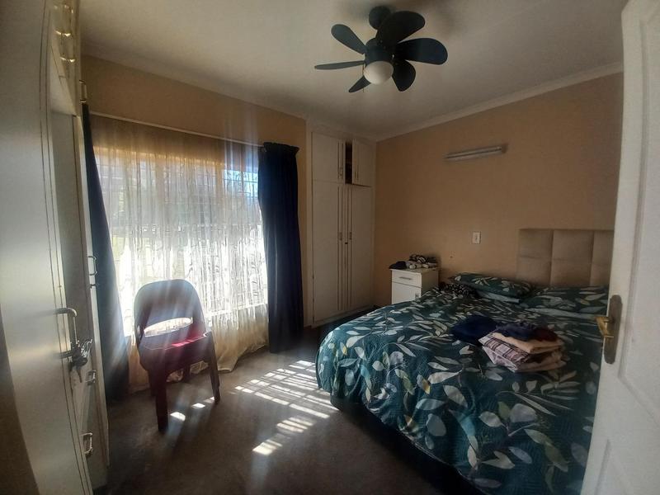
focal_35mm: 13
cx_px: 330
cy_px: 248
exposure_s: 1/100
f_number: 2.2
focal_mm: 1.42
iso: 64
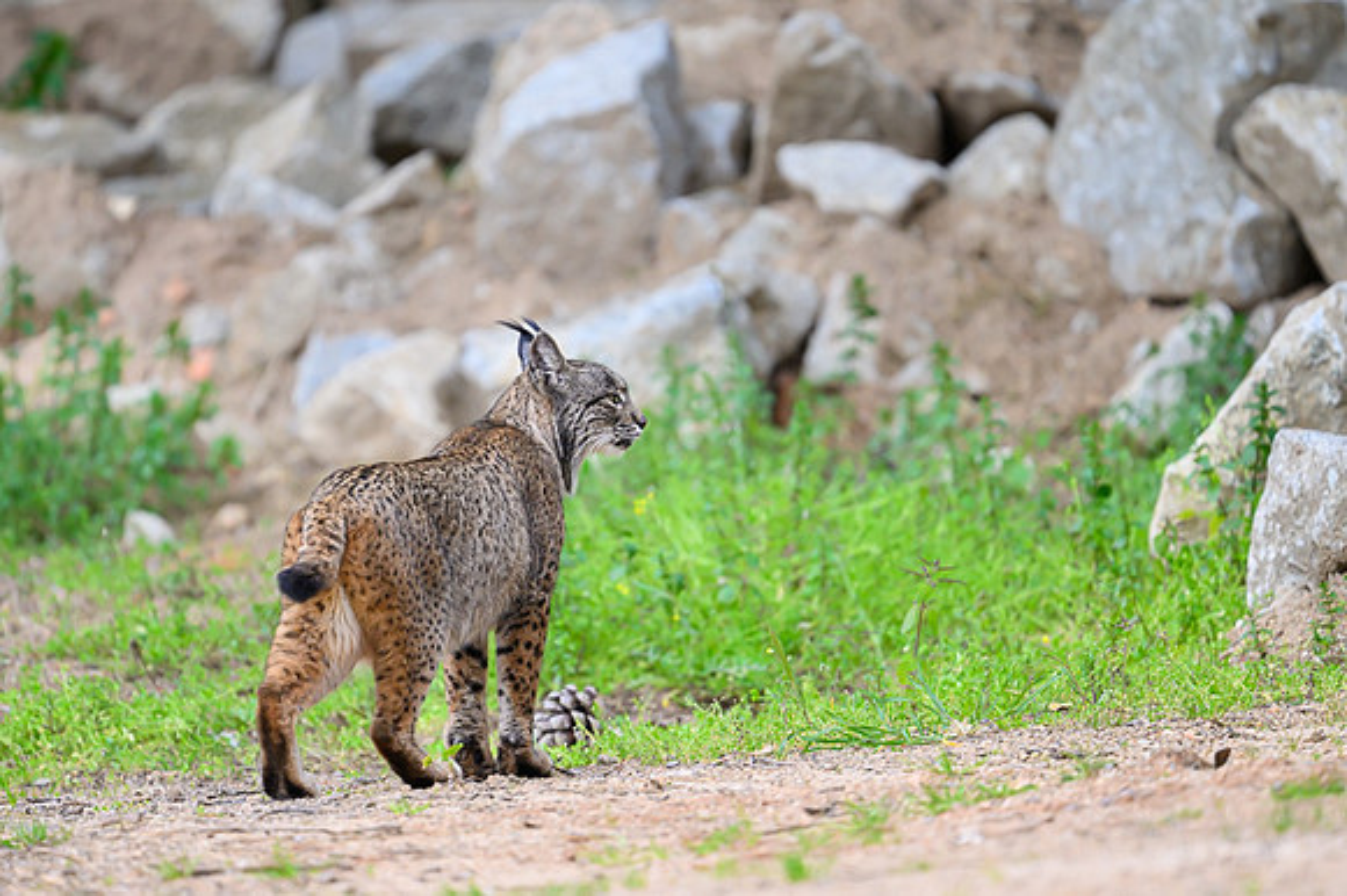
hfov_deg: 3.0
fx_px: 26075
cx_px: 648
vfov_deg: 2.0
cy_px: 422
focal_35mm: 697
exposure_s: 1/1000
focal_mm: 560
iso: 1000
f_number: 4
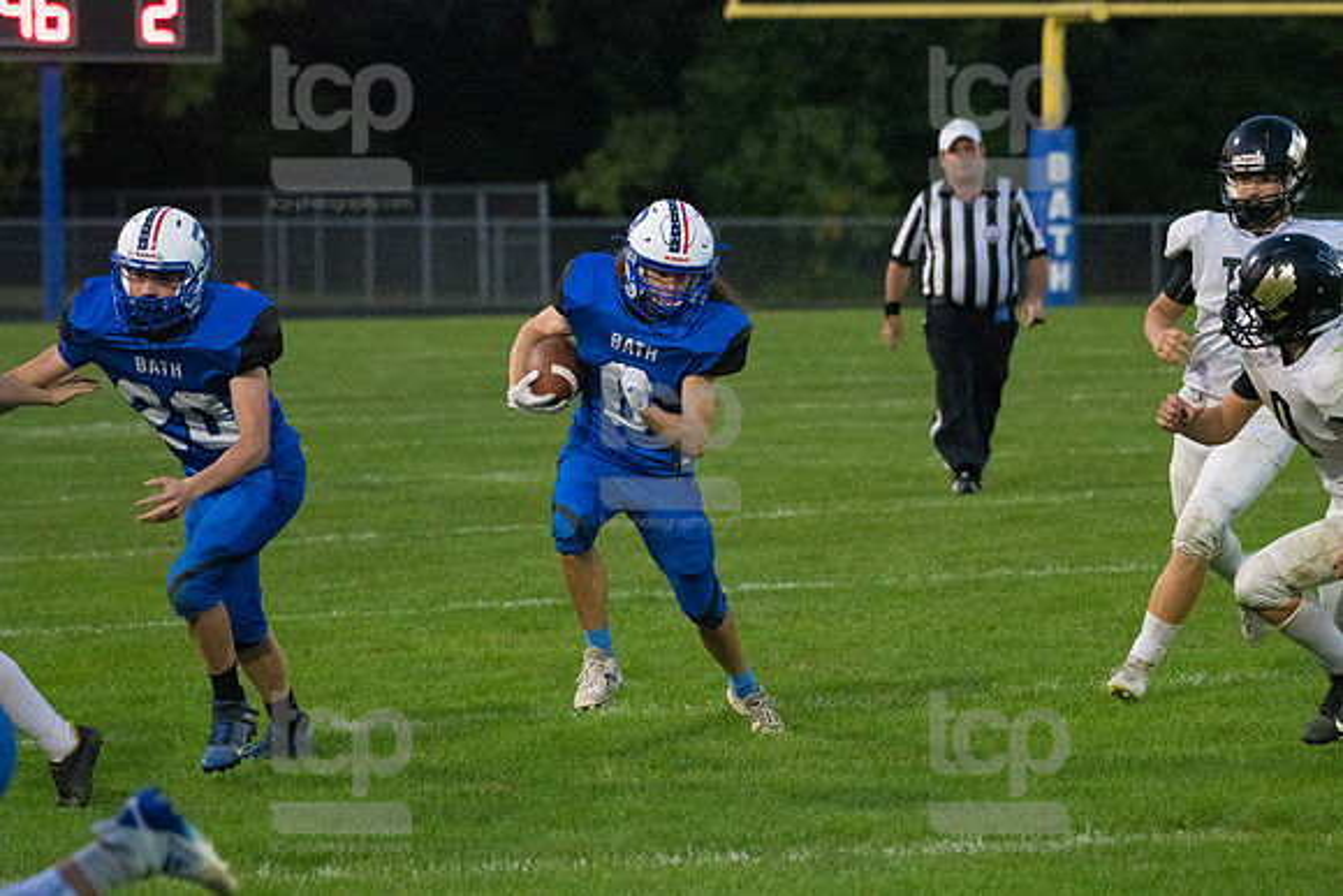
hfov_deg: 9.4
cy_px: 448
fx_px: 8209
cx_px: 672
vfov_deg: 6.2
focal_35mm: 220
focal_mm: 220
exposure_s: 1/1600
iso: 6400
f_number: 5.6
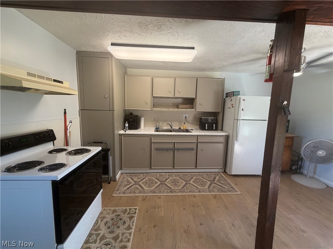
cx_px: 166
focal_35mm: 14
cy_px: 124
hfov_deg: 102.1
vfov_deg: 85.7
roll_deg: -1.5
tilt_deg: -6.5
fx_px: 135
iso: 200
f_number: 2.2
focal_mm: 2.22
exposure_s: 1/60
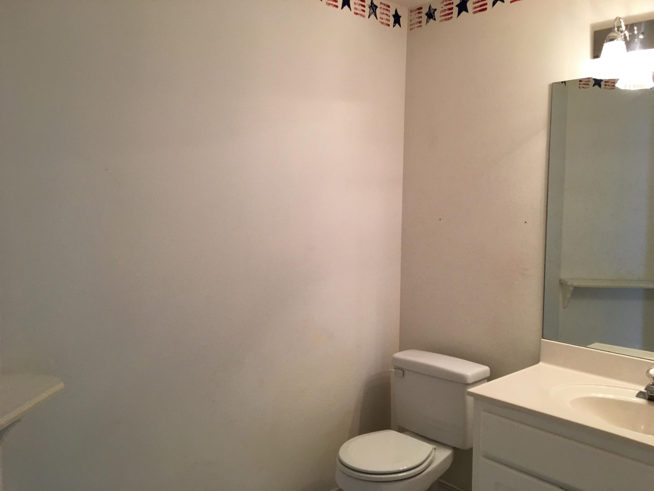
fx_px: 548
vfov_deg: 48.2
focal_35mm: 29
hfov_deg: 61.7
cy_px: 246
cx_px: 327
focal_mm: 4.15
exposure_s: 1/30
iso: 40
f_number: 2.2
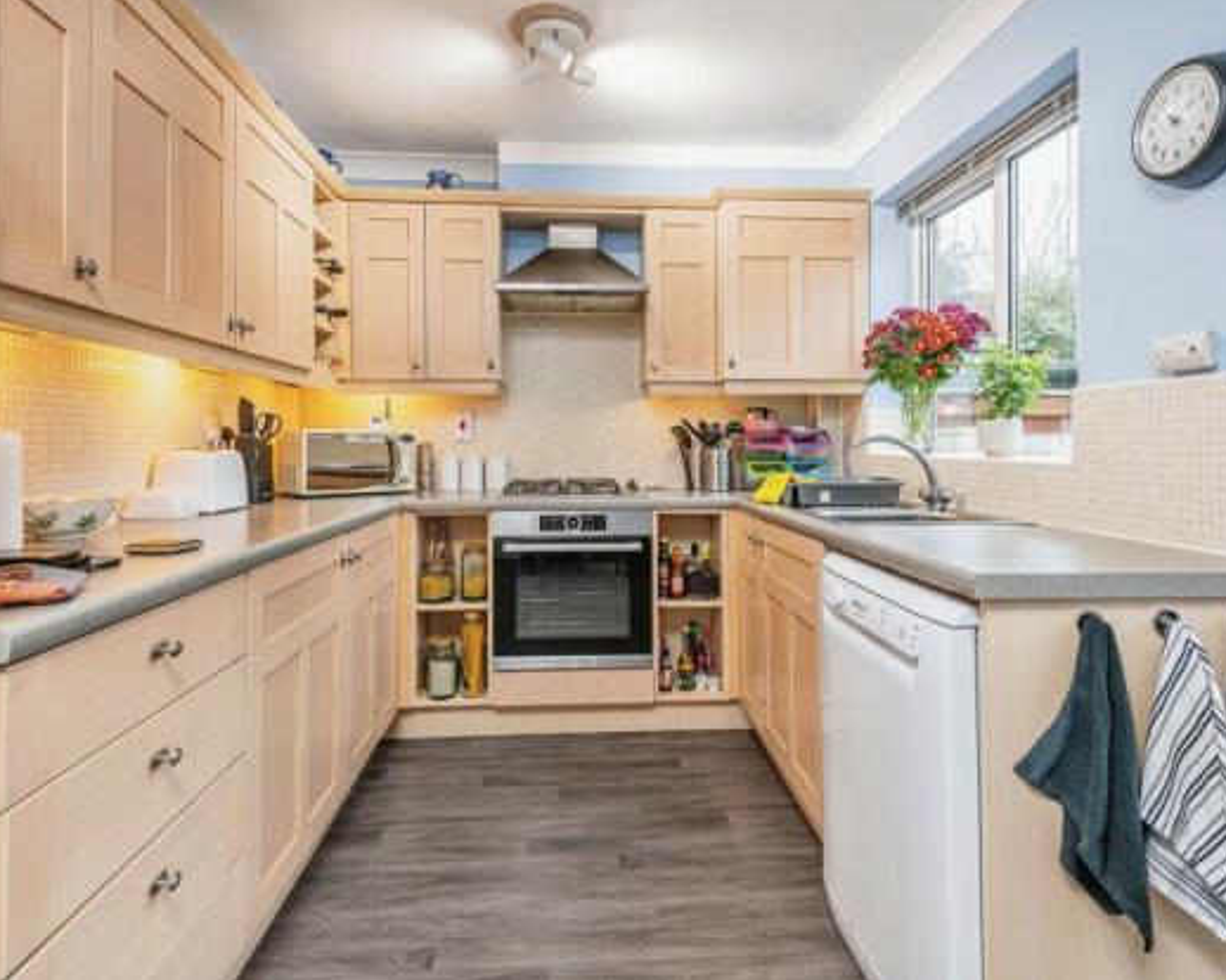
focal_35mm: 19
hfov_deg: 83.3
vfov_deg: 70.8
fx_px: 689
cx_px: 615
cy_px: 469
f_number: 8
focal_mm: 16
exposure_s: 1/10
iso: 250
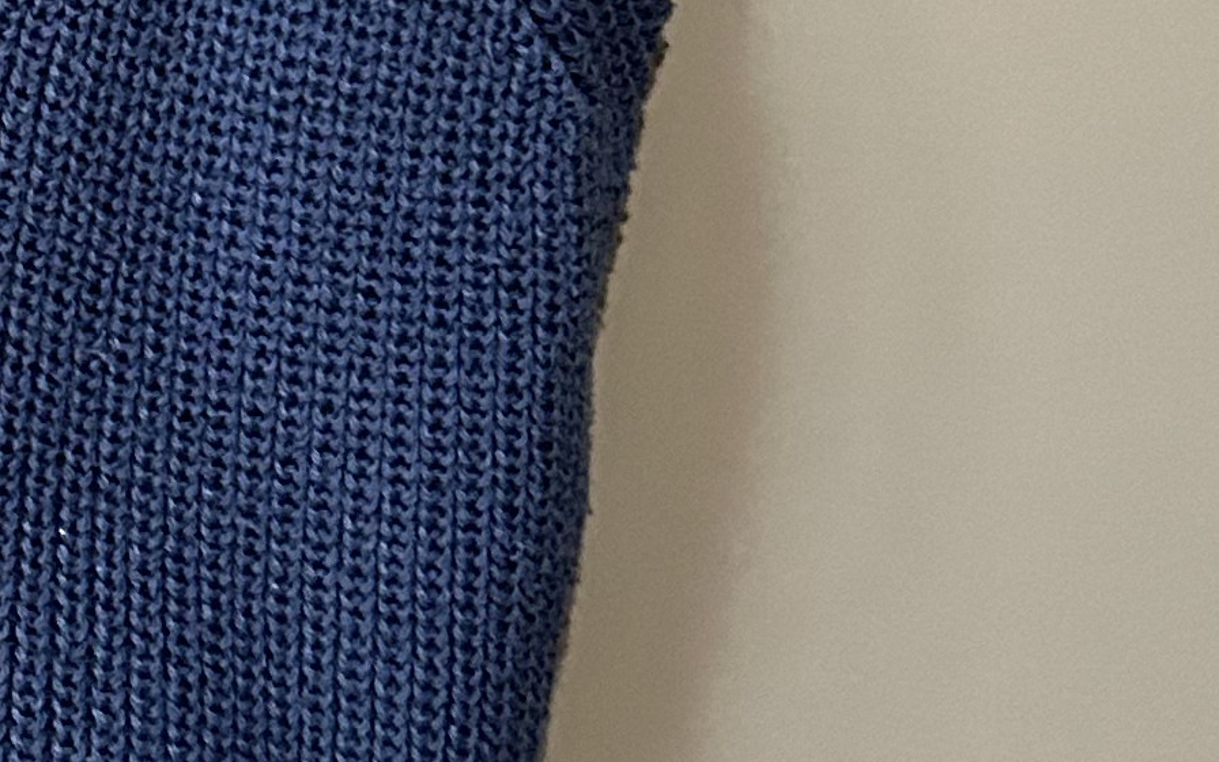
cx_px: -283
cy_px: -404
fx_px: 4119
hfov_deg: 16.1
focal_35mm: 124
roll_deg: +0.0
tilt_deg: -6.0
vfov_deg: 10.2
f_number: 1.5
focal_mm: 5.7
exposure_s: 1/59
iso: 500
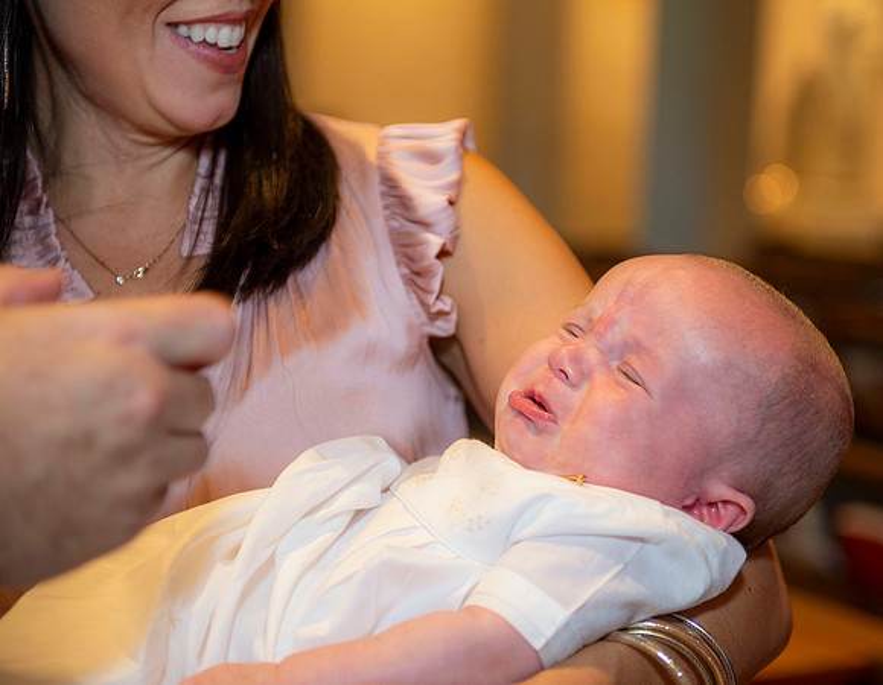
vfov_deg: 19.4
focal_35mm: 77
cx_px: 512
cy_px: 342
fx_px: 2001
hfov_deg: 24.9
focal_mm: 70
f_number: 3.2
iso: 1000
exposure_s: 1/100
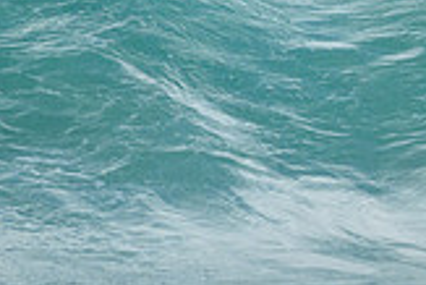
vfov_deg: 0.5
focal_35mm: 2847
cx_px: 734
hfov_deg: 0.7
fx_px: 33719
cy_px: 69
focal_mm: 800
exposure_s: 1/2000
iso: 1250
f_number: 11
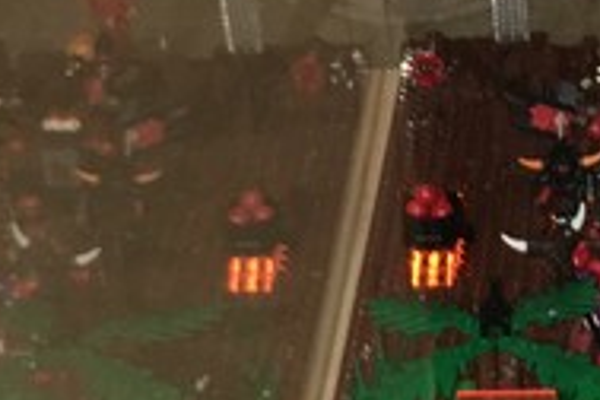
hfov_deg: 14.1
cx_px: 513
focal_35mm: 144
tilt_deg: -39.9
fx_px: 2400
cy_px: 721
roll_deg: +5.8
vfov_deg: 9.1
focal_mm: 4.15
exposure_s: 1/17
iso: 50
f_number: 2.2
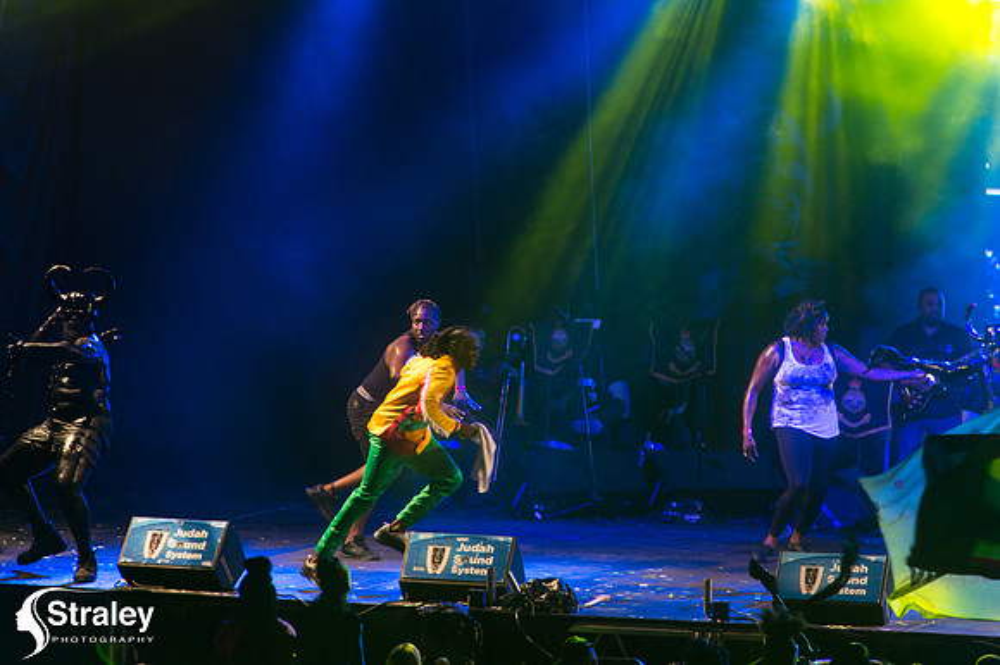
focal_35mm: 310
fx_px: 8606
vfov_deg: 4.4
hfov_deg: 6.7
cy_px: 332
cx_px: 500
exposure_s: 1/200
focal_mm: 310
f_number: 5.6
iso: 2500
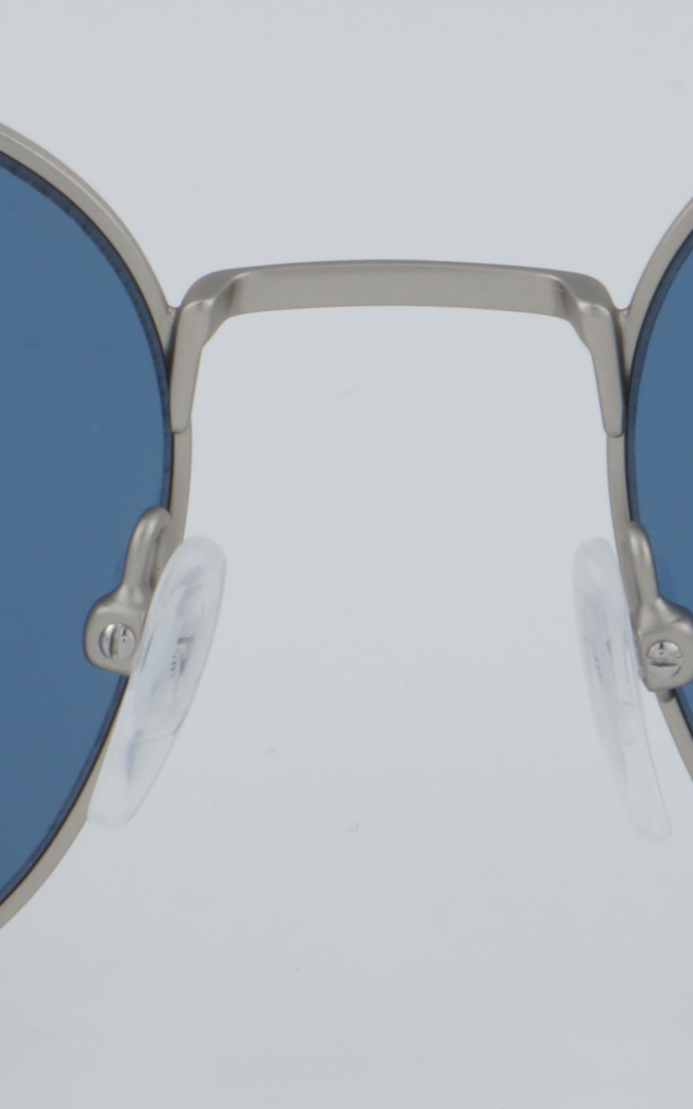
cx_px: 398
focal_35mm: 223
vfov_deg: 9.4
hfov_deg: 5.9
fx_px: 6741
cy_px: 724
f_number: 32
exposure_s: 1/4
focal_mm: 50
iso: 100
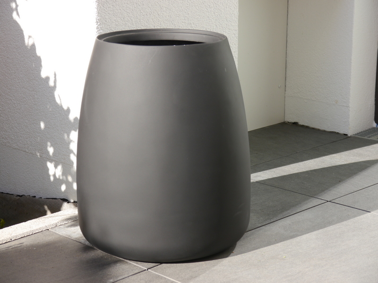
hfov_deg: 23.3
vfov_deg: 17.6
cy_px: 142
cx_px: 189
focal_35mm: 84
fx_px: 917
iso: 160
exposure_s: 1/200
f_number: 7.1
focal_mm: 42
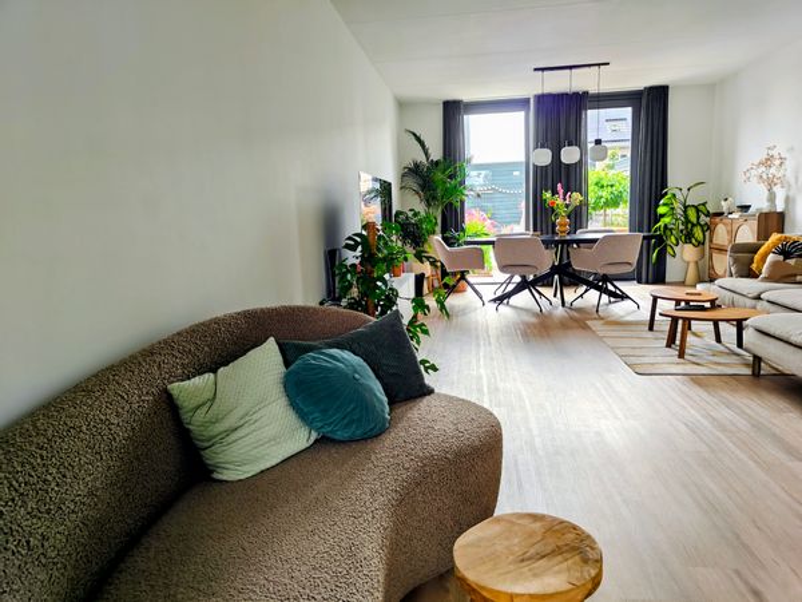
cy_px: 301
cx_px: 401
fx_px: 556
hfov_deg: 71.6
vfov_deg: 56.8
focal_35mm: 24
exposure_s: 1/51
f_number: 1.8
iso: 50
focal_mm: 5.59
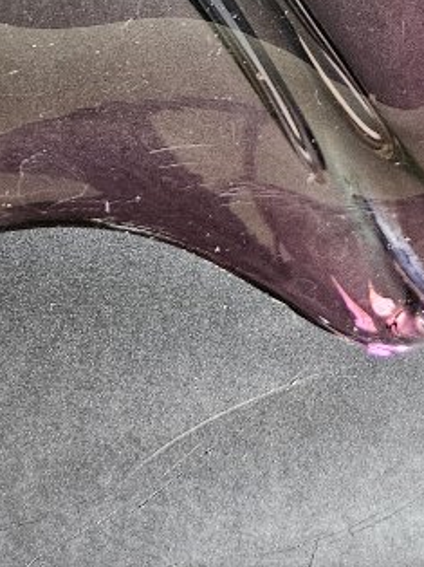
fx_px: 1439
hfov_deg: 16.5
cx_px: 31
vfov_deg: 18.6
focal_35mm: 88
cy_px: -370
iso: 640
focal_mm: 5.4
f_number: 1.8
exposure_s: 1/50
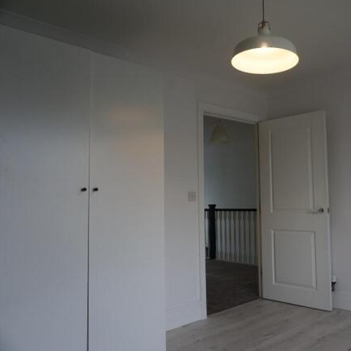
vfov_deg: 52.5
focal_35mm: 31
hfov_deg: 50.6
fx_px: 356
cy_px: 174
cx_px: 259
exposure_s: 1/160
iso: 640
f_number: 4
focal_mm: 16
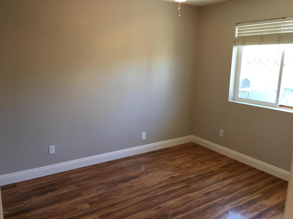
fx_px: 245
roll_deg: -1.8
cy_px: 110
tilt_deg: -10.7
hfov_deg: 61.7
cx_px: 146
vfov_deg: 48.2
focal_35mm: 29
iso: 25
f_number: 2.2
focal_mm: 4.15
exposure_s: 1/15
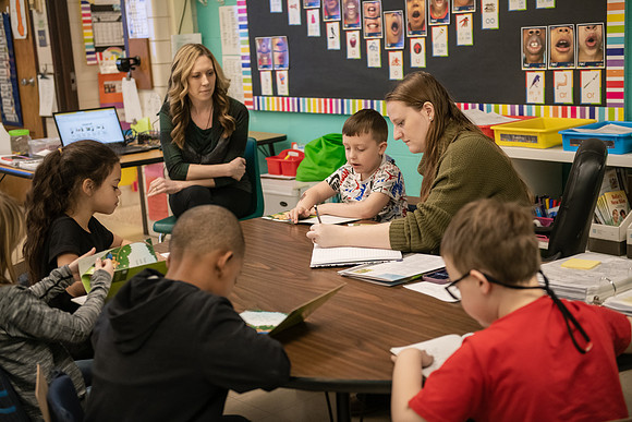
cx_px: 316
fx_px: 983
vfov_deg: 24.2
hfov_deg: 35.6
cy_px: 211
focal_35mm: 56
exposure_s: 1/200
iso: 2500
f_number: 3.2
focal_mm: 56
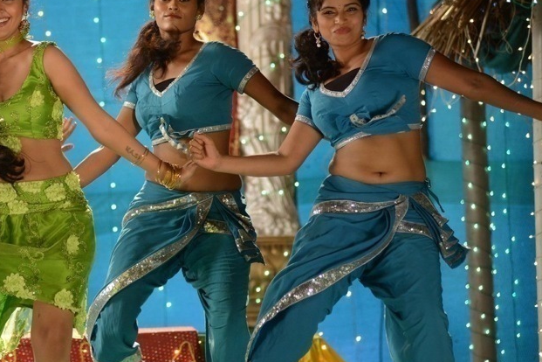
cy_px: 211
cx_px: 24
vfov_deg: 5.3
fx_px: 3929
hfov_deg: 7.9
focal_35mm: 261
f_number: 3.2
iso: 1600
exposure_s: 1/400
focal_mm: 135
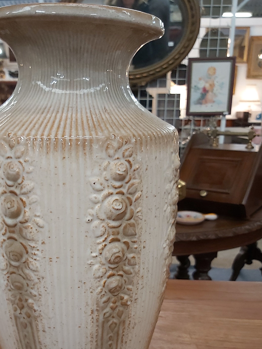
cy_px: 239
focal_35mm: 37
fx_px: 373
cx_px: 100
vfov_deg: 49.1
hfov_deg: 38.4
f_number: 1.7
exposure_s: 1/50
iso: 250
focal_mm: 3.92
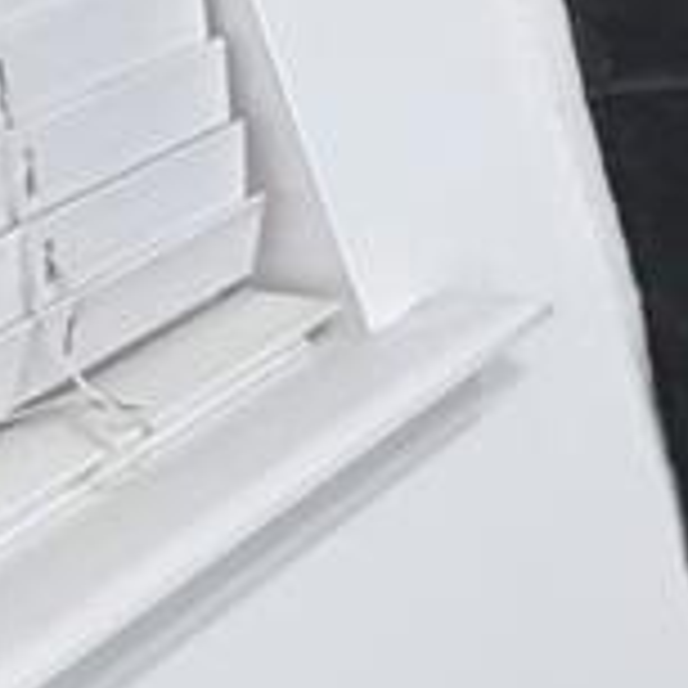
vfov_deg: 18.5
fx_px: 1866
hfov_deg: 10.2
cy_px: -337
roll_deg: +1.5
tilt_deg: -15.5
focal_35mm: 83
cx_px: 2280
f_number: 2.2
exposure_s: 1/120
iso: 250
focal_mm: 2.22
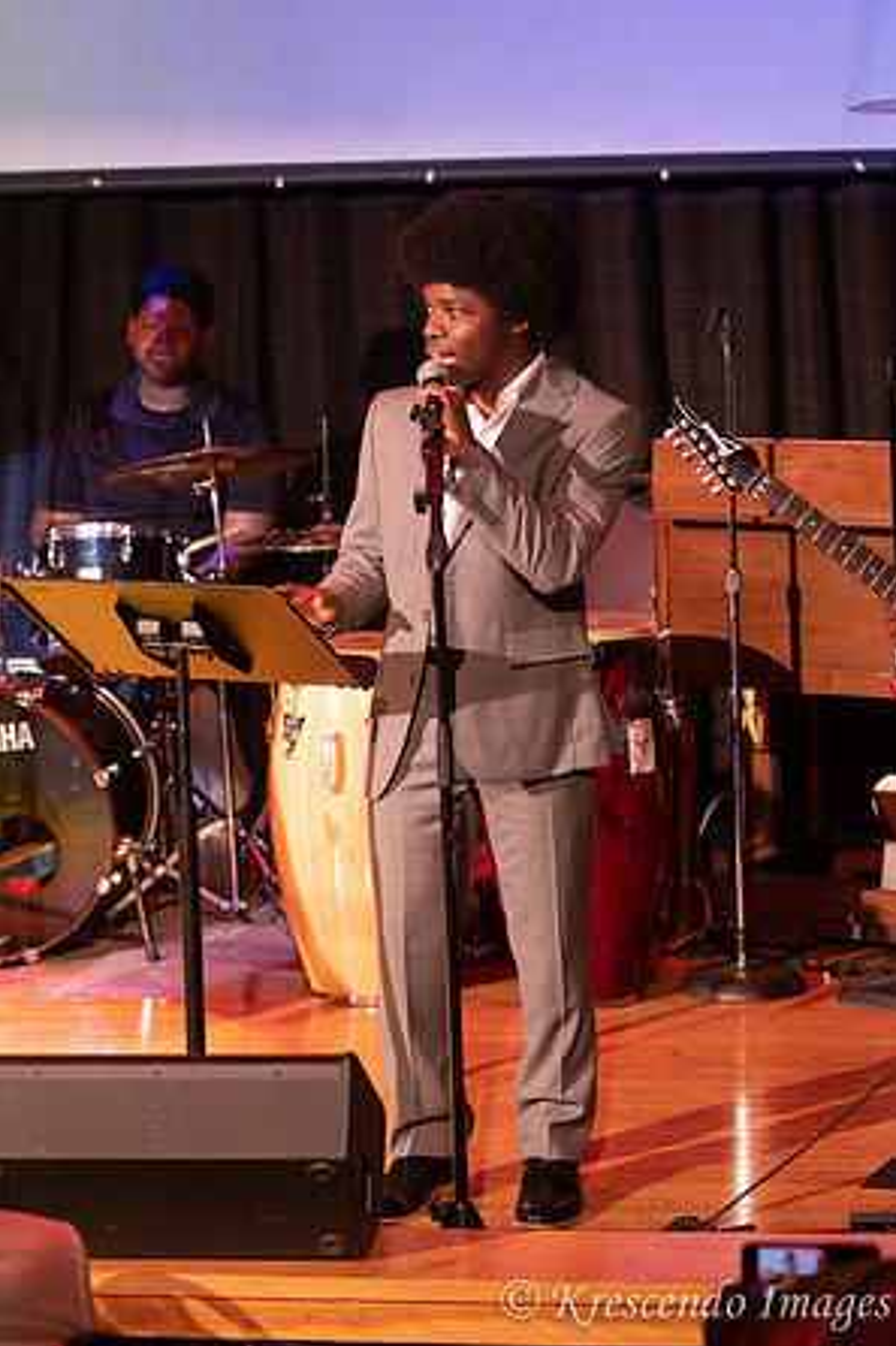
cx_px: 450
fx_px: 3960
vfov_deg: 19.3
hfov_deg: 12.9
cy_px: 673
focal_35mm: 106
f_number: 2.8
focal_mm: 70
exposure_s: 1/200
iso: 3200
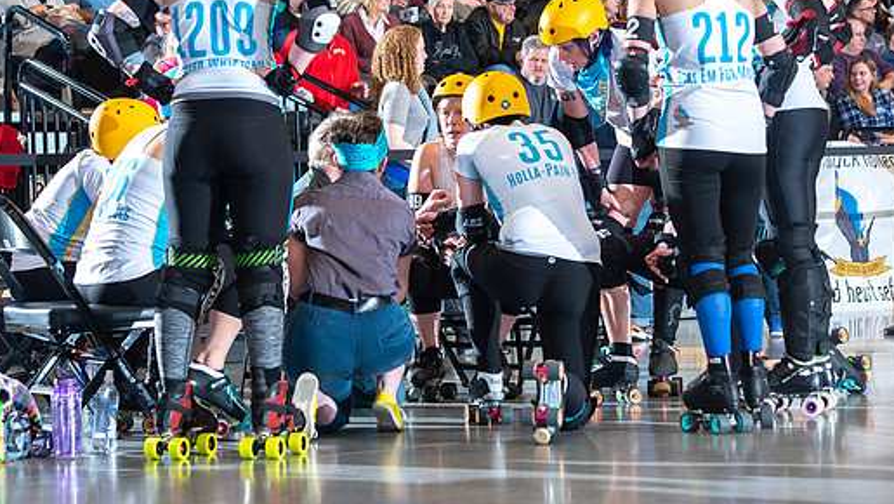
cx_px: 408
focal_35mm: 118
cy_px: 175
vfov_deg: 10.3
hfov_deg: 18.2
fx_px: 2798
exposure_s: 1/160
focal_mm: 100
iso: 500
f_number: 5.6
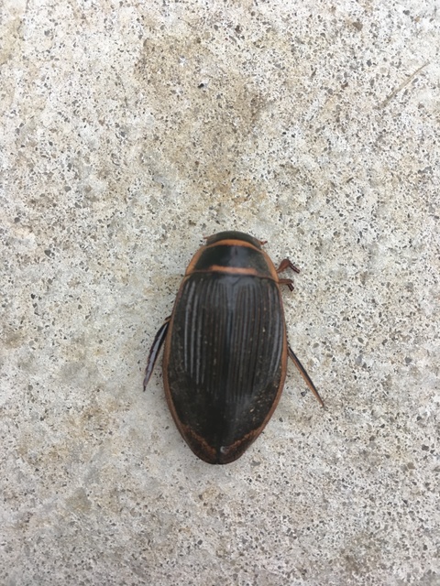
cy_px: 293
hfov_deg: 48.2
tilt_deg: -84.4
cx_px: 220
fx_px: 491
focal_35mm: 29
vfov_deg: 61.7
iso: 40
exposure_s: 1/33
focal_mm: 4.15
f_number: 2.2
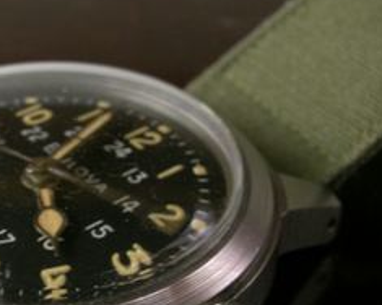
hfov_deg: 20.4
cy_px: 196
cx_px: 78
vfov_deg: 16.5
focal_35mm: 93
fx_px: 1051
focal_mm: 10.3
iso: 200
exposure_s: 1.89
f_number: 6.1
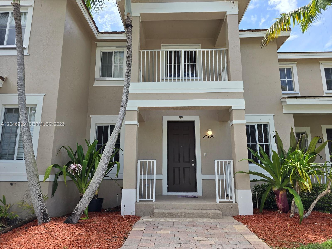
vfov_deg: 58.9
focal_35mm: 23
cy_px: 124
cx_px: 166
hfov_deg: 73.9
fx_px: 221
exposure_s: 1/418
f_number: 1.7
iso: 12
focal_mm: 6.3
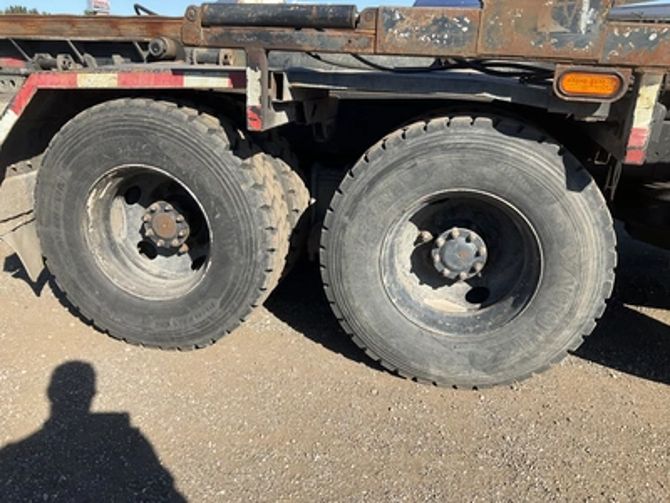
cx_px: 335
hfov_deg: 61.7
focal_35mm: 29
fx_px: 561
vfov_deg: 48.2
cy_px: 252
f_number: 1.8
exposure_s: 1/1035
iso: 25
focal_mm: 3
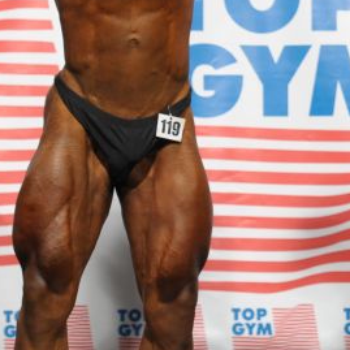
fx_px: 3889
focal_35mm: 340
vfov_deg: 5.1
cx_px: 451
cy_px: 68
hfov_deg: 5.1
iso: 800
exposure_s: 1/320
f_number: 4
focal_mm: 98
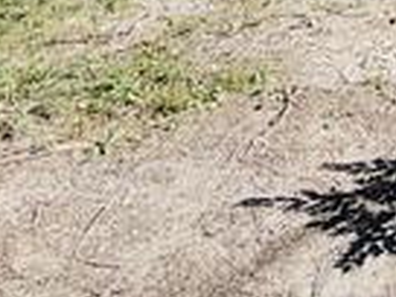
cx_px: 678
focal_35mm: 66
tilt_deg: -5.5
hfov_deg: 21.4
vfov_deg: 17.4
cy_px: -259
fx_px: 755
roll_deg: +0.1
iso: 40
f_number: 2.2
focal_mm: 2.22
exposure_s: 1/770
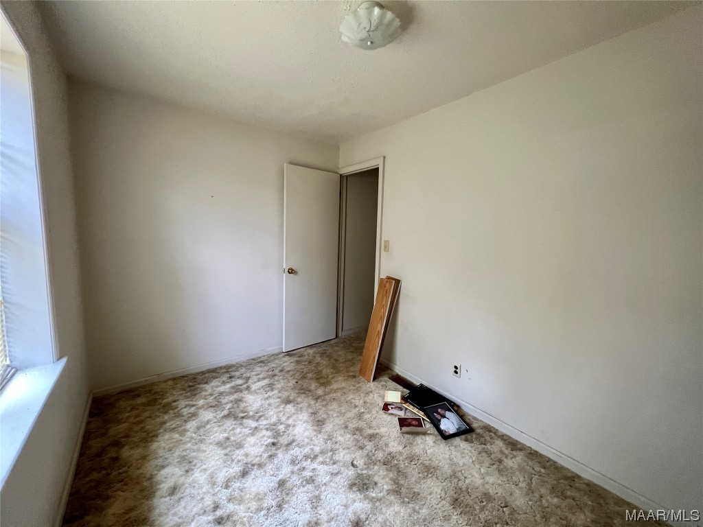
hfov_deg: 106.2
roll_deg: -2.3
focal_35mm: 13
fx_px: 264
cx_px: 352
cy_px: 264
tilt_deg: -4.1
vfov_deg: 89.9
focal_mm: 1.57
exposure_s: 1/99
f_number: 1.8
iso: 200
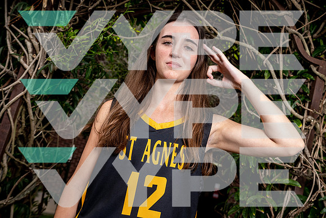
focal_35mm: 41
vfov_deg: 32.6
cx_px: 163
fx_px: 371
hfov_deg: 47.4
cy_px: 109
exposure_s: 1/250
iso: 320
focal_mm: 41
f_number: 5.6
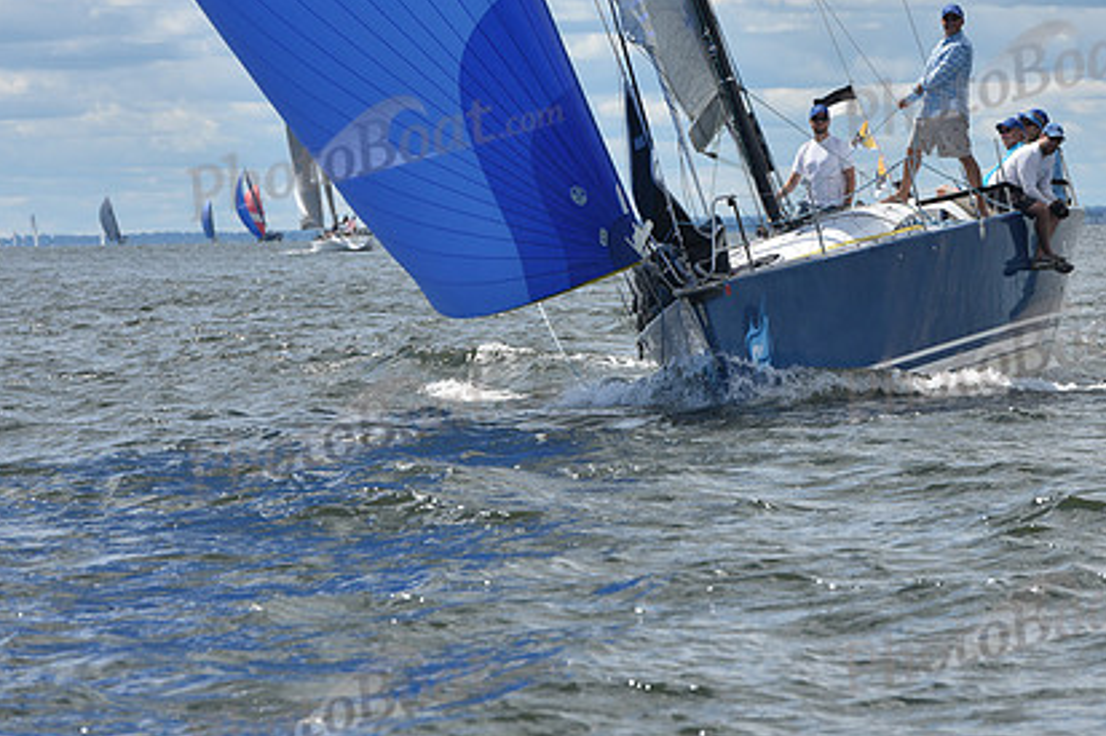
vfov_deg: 4.9
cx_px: 704
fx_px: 8629
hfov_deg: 7.3
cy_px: 253
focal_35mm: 281
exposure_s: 1/800
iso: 250
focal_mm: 200
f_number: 11
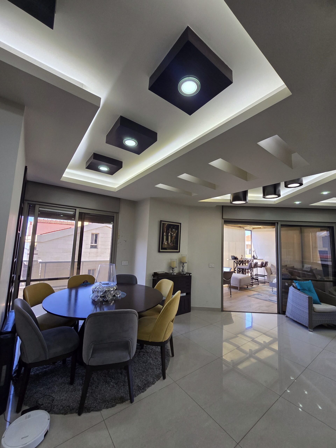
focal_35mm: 13
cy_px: 224
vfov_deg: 106.2
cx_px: 168
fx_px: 168
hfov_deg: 89.9
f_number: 2.2
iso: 80
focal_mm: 2.2
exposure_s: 1/100
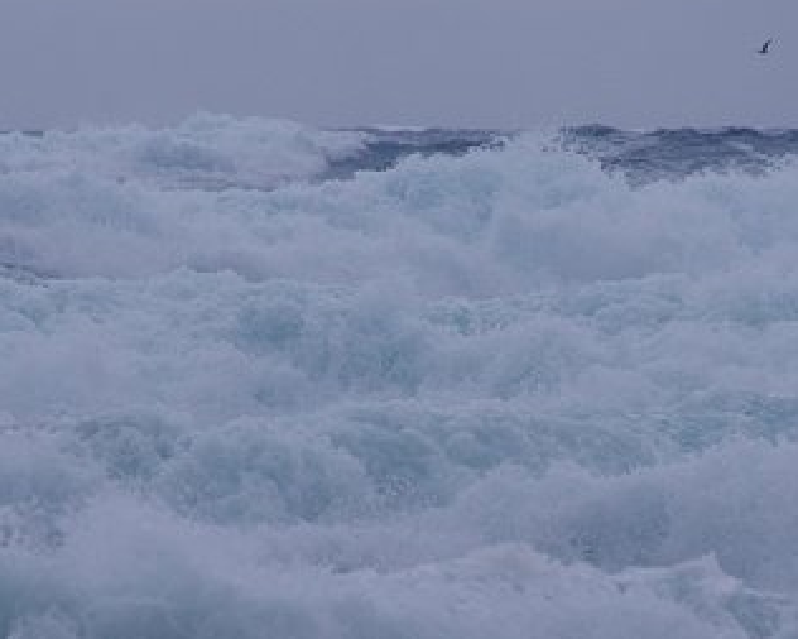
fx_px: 16136
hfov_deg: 2.8
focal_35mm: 683
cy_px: 398
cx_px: 359
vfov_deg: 2.3
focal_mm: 300
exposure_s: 1/320
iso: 800
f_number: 6.3
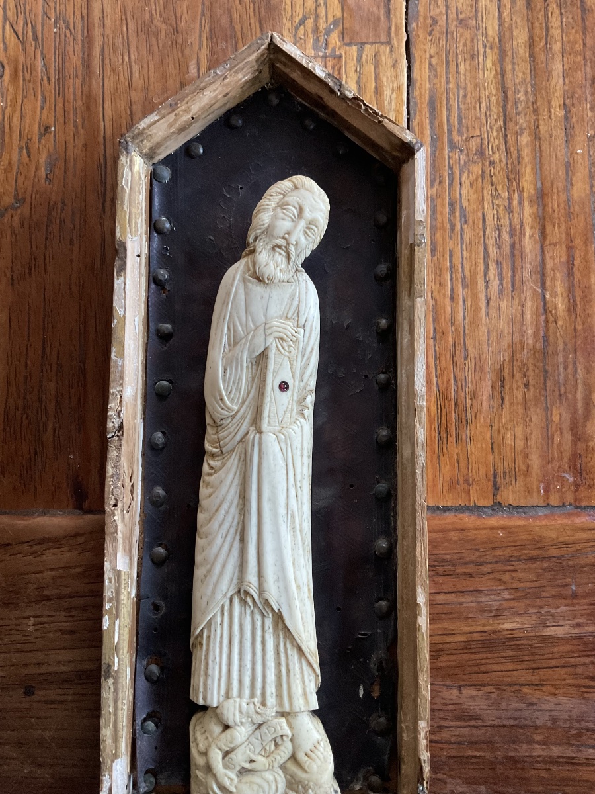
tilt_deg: -86.1
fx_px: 665
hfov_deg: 48.2
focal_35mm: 29
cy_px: 397
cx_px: 298
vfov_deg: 61.7
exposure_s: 1/40
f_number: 1.8
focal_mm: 3
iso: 250
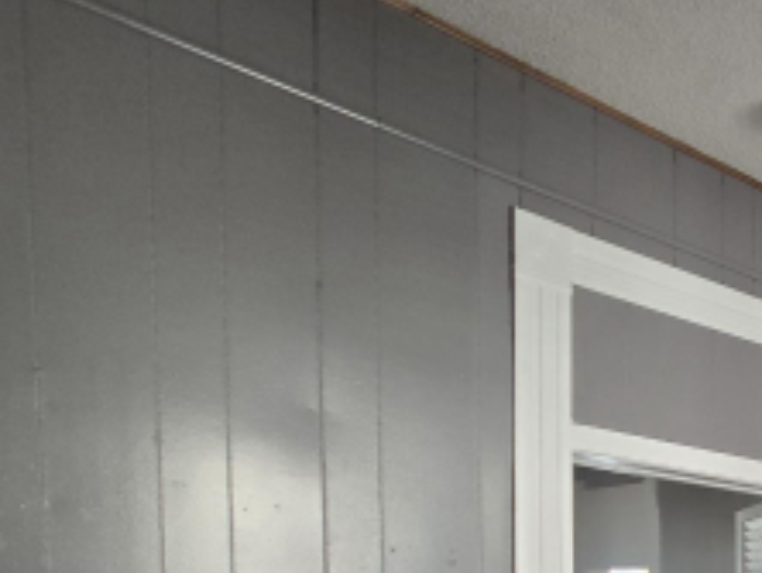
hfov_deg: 29.2
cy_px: 707
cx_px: 1141
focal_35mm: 39
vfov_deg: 30.6
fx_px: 859
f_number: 2.2
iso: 100
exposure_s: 1/60
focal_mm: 2.2
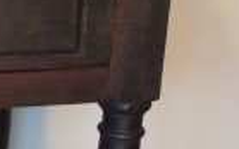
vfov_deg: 3.0
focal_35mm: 438
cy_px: 183
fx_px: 2854
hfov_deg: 4.7
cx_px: -199
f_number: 4.3
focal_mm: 15.8
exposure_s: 1/30
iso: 400
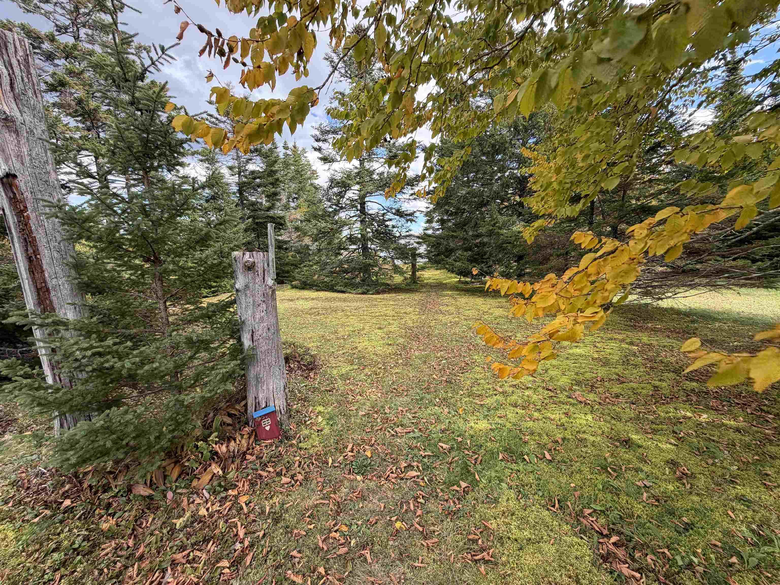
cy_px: 292
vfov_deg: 85.7
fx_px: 315
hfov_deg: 102.1
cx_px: 390
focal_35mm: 14
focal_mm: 2.22
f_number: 2.2
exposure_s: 1/239
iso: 40
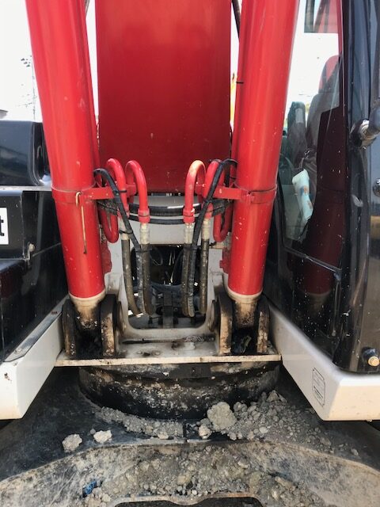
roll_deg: +2.3
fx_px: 410
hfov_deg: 49.7
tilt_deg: -4.5
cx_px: 190
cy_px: 254
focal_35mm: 28
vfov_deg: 63.4
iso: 20
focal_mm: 3.99
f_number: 1.8
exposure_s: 1/238
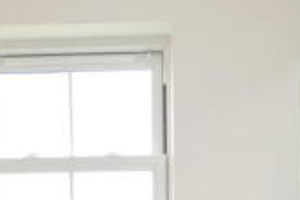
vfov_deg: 19.5
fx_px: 491
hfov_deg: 33.7
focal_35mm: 59
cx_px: 104
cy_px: 314
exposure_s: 1/80
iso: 400
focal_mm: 10
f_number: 4.5
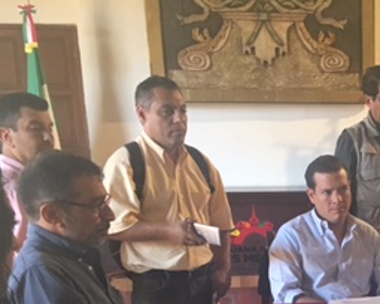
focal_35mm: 71
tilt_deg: -16.9
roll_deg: -1.1
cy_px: 353
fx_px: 799
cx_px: 392
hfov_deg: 25.3
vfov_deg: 20.3
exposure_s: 1/30
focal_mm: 4.15
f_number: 2.2
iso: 160
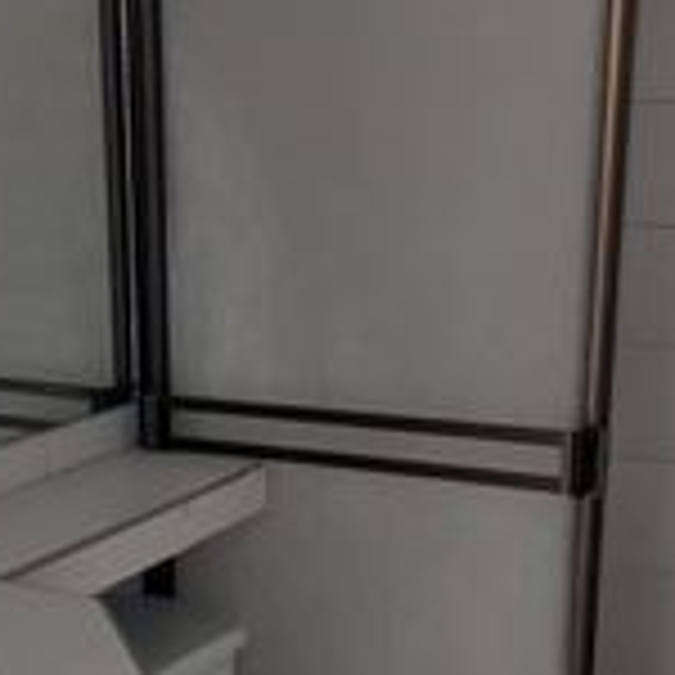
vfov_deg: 26.8
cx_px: 270
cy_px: 529
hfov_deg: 27.2
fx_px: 1390
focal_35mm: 63
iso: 424
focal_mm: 2.35
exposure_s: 1/30
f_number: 2.2
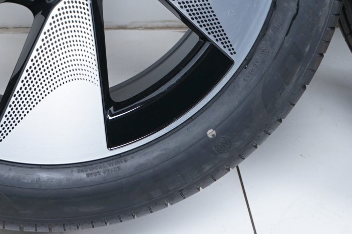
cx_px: 63
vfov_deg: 11.9
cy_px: -71
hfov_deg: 18.1
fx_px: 1094
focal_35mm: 112
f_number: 7.1
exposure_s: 1/125
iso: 250
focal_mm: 41
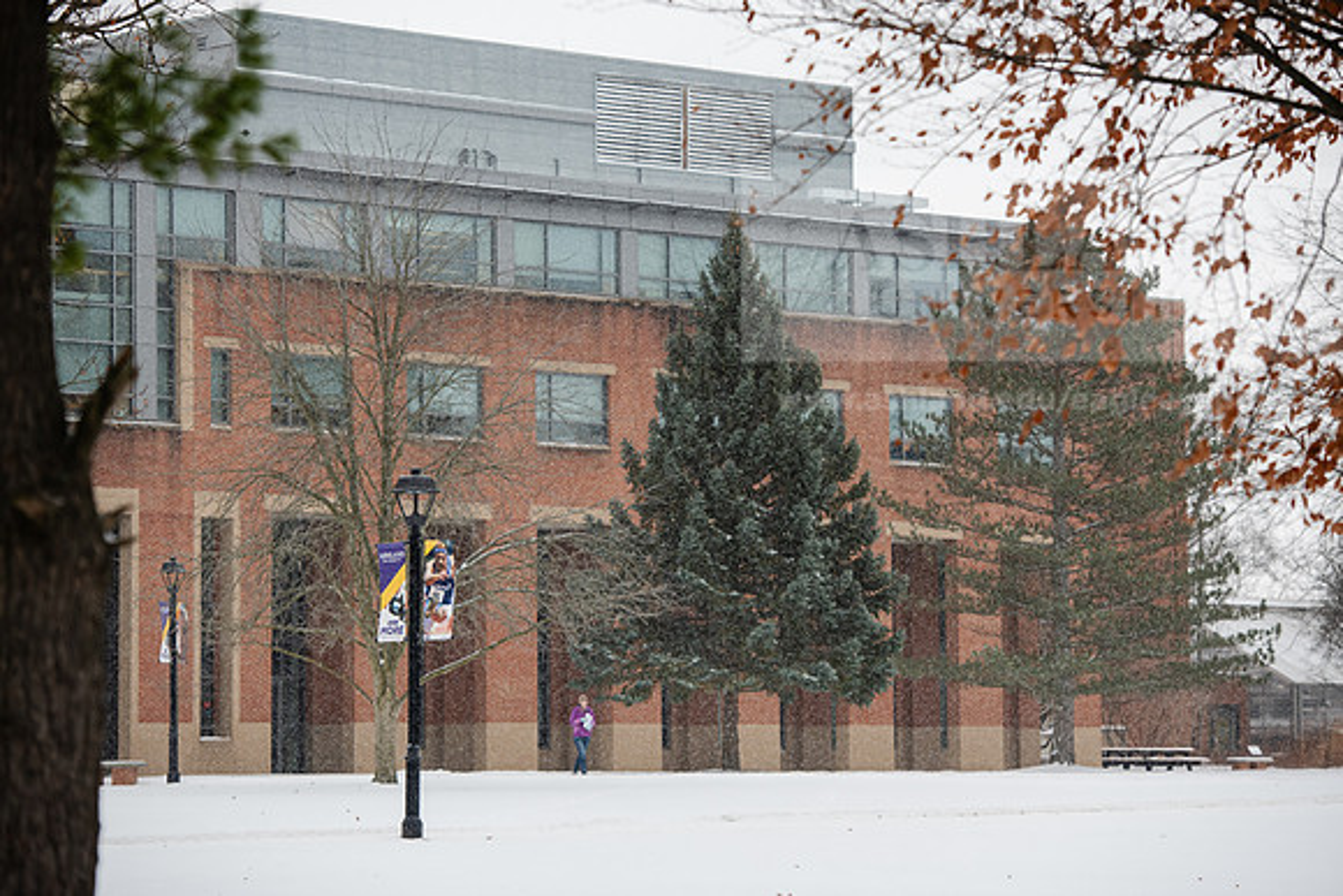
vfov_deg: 11.0
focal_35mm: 125
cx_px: 672
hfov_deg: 16.4
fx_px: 4664
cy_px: 448
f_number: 4
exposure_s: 1/250
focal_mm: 125
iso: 500
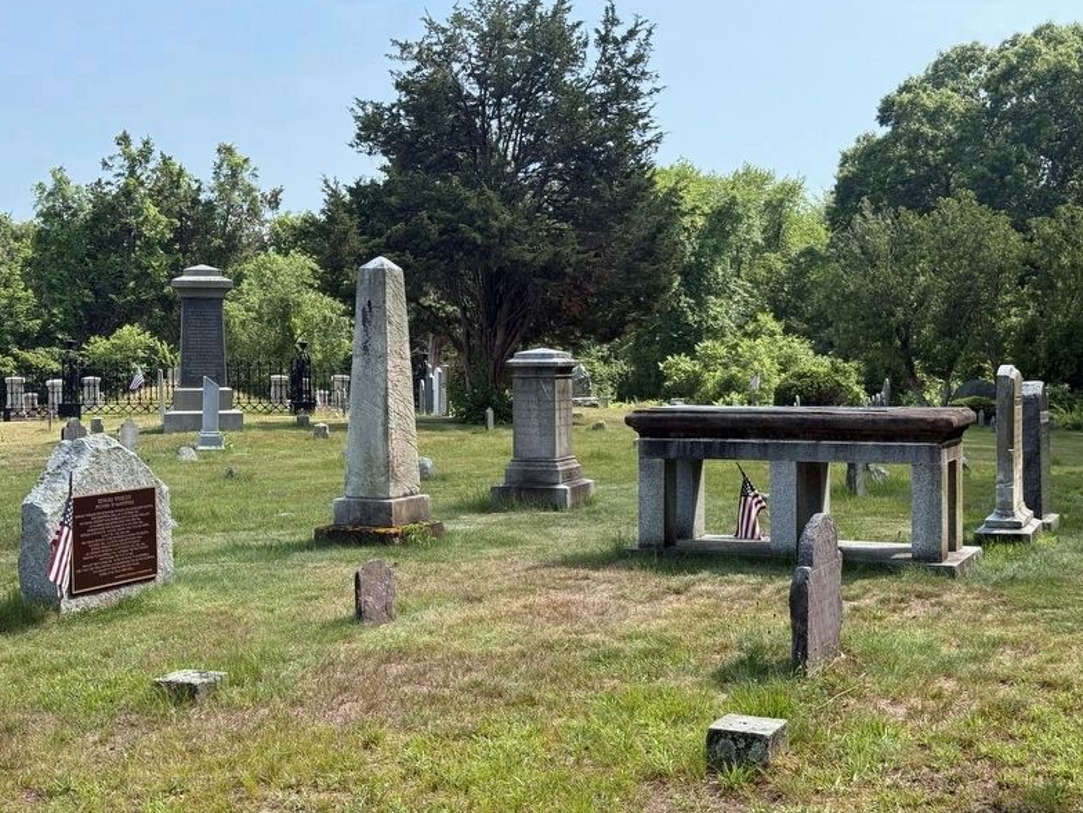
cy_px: 401
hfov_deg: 38.9
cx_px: 540
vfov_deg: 29.7
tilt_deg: -2.0
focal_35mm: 49
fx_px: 1533
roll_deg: -0.3
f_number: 1.78
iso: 100
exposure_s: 1/1883
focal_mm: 6.76
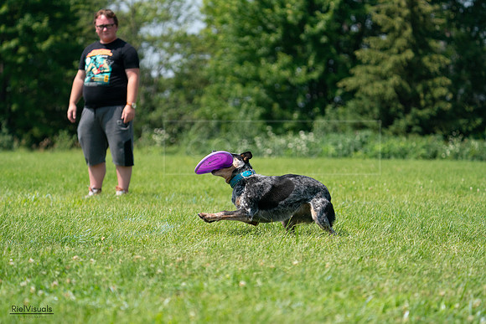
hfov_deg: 10.3
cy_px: 162
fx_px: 2701
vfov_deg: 6.9
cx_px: 243
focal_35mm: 200
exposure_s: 1/4000
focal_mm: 200
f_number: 5.6
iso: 1000
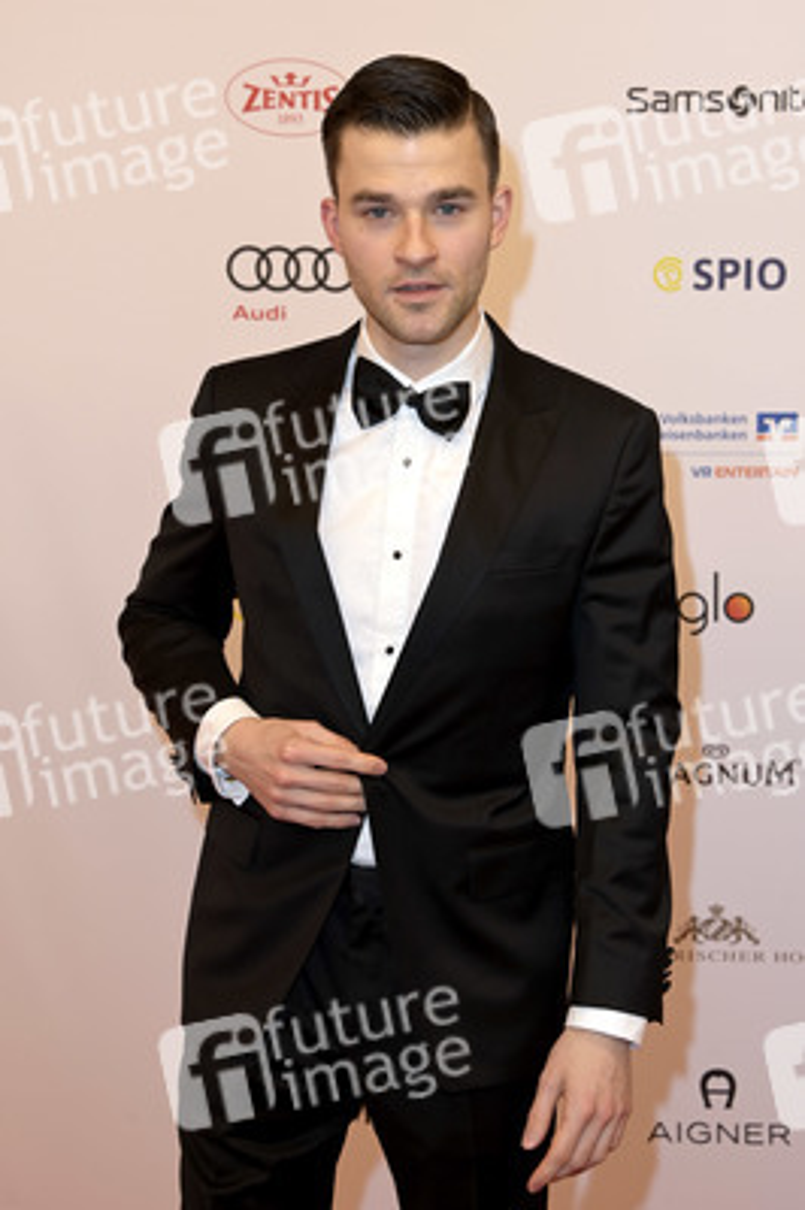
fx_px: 2285
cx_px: 402
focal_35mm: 68
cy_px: 605
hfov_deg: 20.0
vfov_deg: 29.7
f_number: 6.3
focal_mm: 68
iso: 400
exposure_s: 1/250
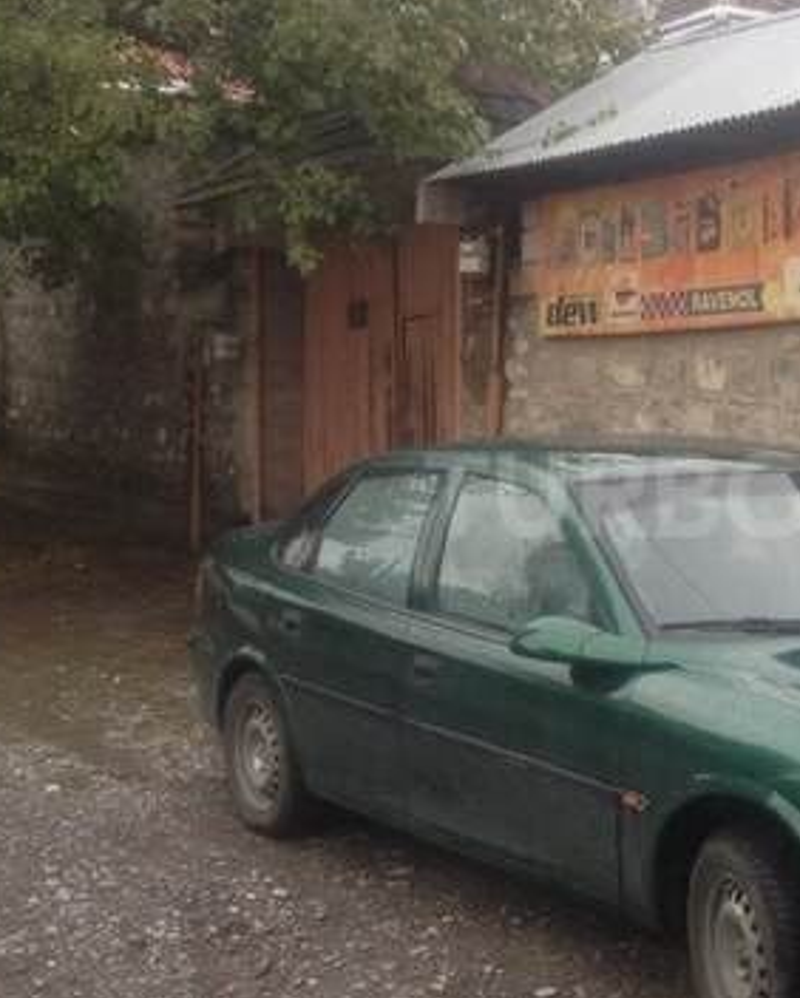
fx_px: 1893
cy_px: 495
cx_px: 715
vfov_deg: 29.6
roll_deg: +1.4
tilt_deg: -3.9
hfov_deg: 23.3
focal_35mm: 64
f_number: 2.4
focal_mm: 4.28
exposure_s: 1/120
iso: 64
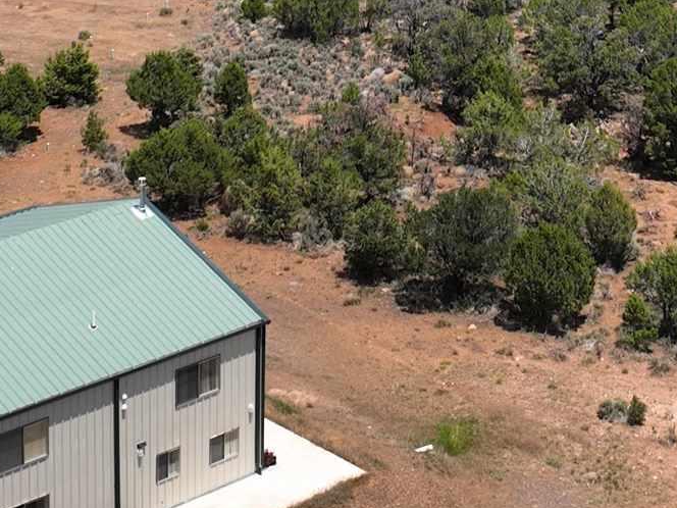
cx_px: 440
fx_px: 2171
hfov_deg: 17.7
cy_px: -314
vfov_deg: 12.5
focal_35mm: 111
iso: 100
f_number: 2.8
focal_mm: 12.29
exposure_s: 1/2000
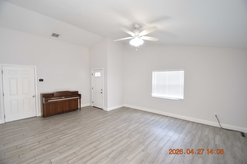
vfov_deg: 77.3
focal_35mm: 15
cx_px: 124
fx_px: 103
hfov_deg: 100.4
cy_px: 82
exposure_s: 1/60
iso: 800
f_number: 3.5
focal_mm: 10
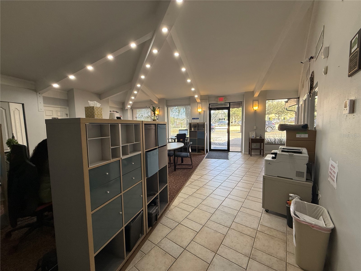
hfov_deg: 102.1
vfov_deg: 85.7
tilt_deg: -4.7
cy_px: 136
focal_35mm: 14
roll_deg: +1.4
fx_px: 146
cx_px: 180
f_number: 2.2
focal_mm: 2.22
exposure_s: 1/120
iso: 160
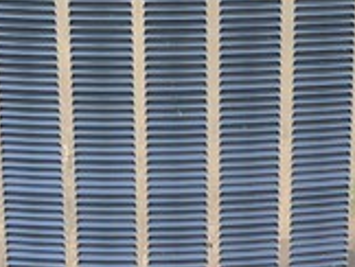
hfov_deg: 12.0
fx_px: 1684
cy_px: -63
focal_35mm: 164
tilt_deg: -22.6
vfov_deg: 9.0
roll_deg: +0.9
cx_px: 285
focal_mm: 5.96
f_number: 1.6
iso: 64
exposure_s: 1/242
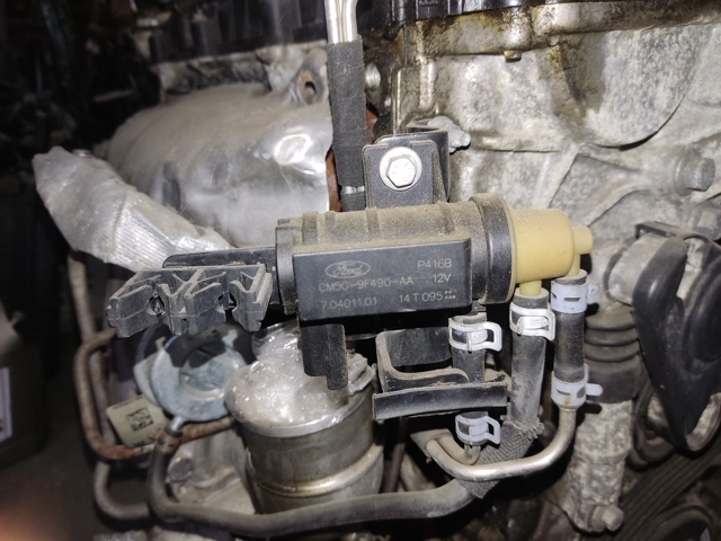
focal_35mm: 25
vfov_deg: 54.9
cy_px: 270
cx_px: 360
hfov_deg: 69.4
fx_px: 521
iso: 343
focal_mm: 4.71
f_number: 1.79
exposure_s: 1/50
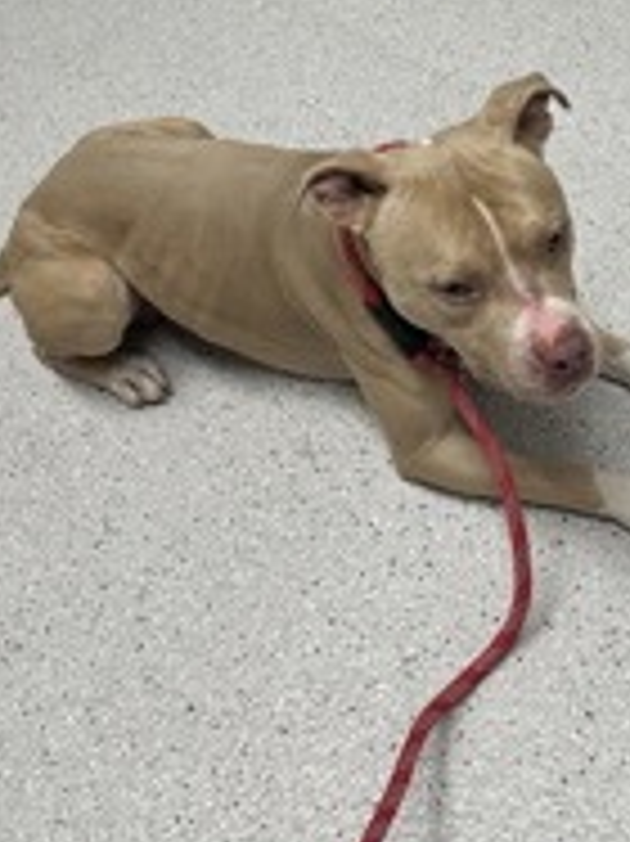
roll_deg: +17.3
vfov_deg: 35.2
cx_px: 439
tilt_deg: -44.8
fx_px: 1312
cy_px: 270
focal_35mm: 54
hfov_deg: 26.8
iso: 200
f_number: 1.78
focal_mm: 6.86
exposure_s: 1/120
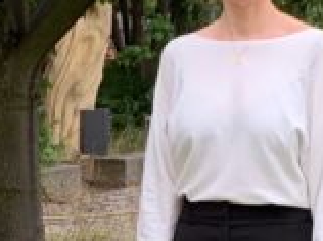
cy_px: 278
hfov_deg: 11.6
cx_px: 20
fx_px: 1575
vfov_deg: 8.7
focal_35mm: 169
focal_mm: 4.25
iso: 40
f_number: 1.8
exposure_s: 1/121
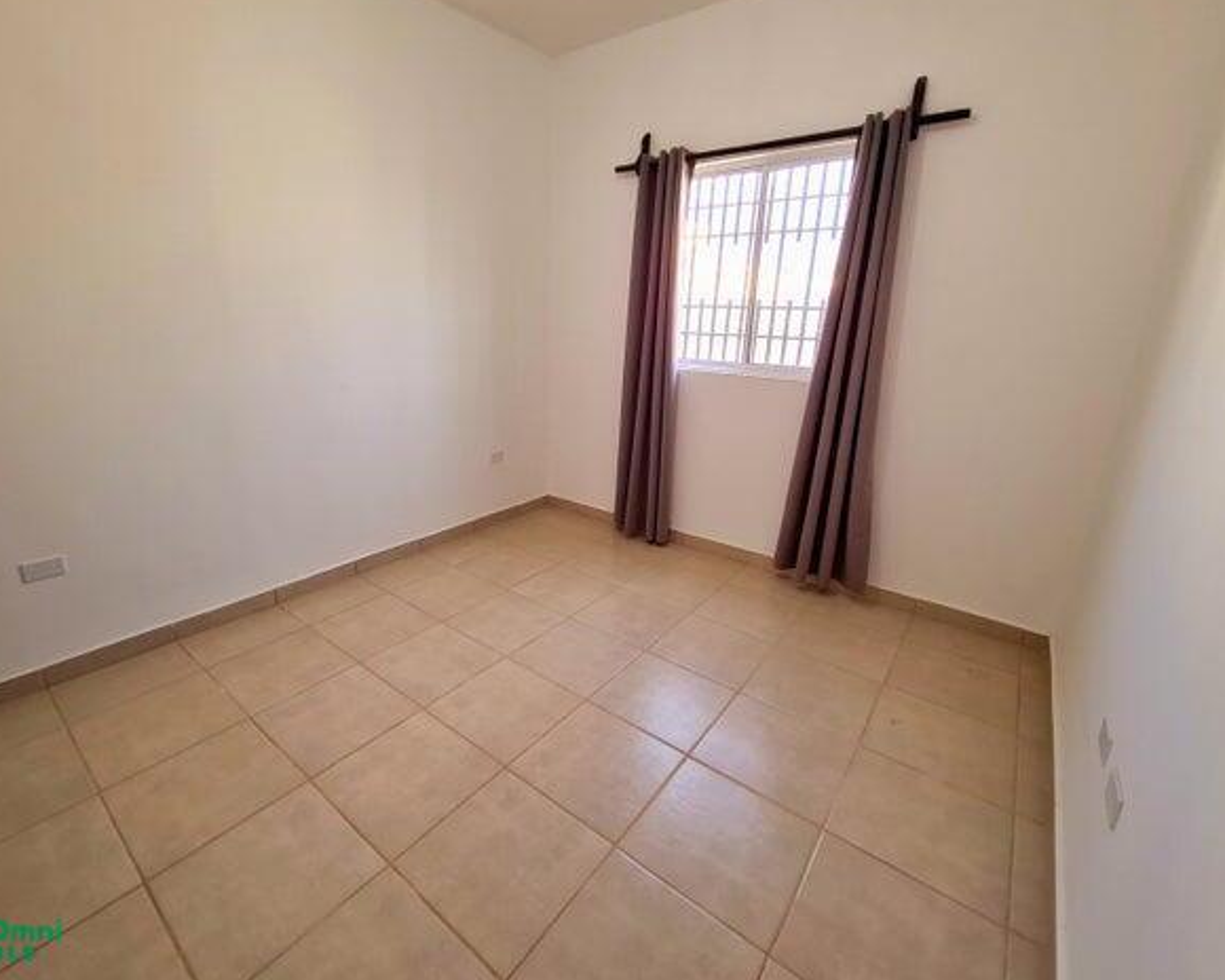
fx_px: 508
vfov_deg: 88.0
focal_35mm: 14
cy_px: 477
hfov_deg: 100.5
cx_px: 560
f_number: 2.2
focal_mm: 2.22
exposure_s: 1/60.2
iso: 100
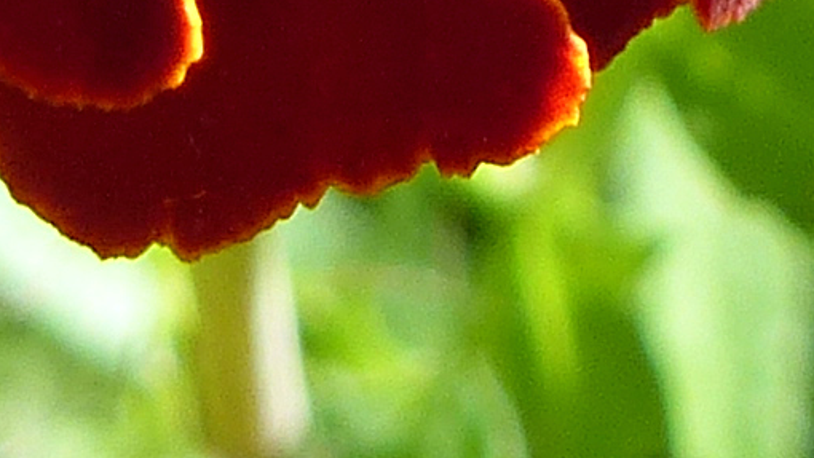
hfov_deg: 0.4
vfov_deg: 0.2
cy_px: -935
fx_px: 110651
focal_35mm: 5126
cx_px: 94
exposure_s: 1/200
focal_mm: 108
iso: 100
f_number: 4
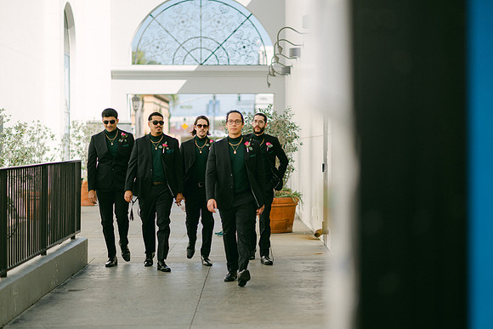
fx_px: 1192
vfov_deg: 15.7
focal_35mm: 87
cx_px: 246
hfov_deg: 23.4
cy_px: 164
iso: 80
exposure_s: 1/5000
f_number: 1.8
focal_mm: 85
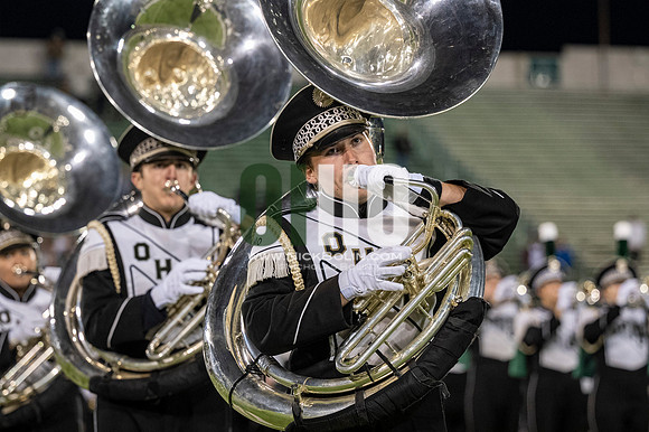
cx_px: 324
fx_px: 2775
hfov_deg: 13.3
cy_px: 216
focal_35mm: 154
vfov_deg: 8.9
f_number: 2.8
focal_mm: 103
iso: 1250
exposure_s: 1/500
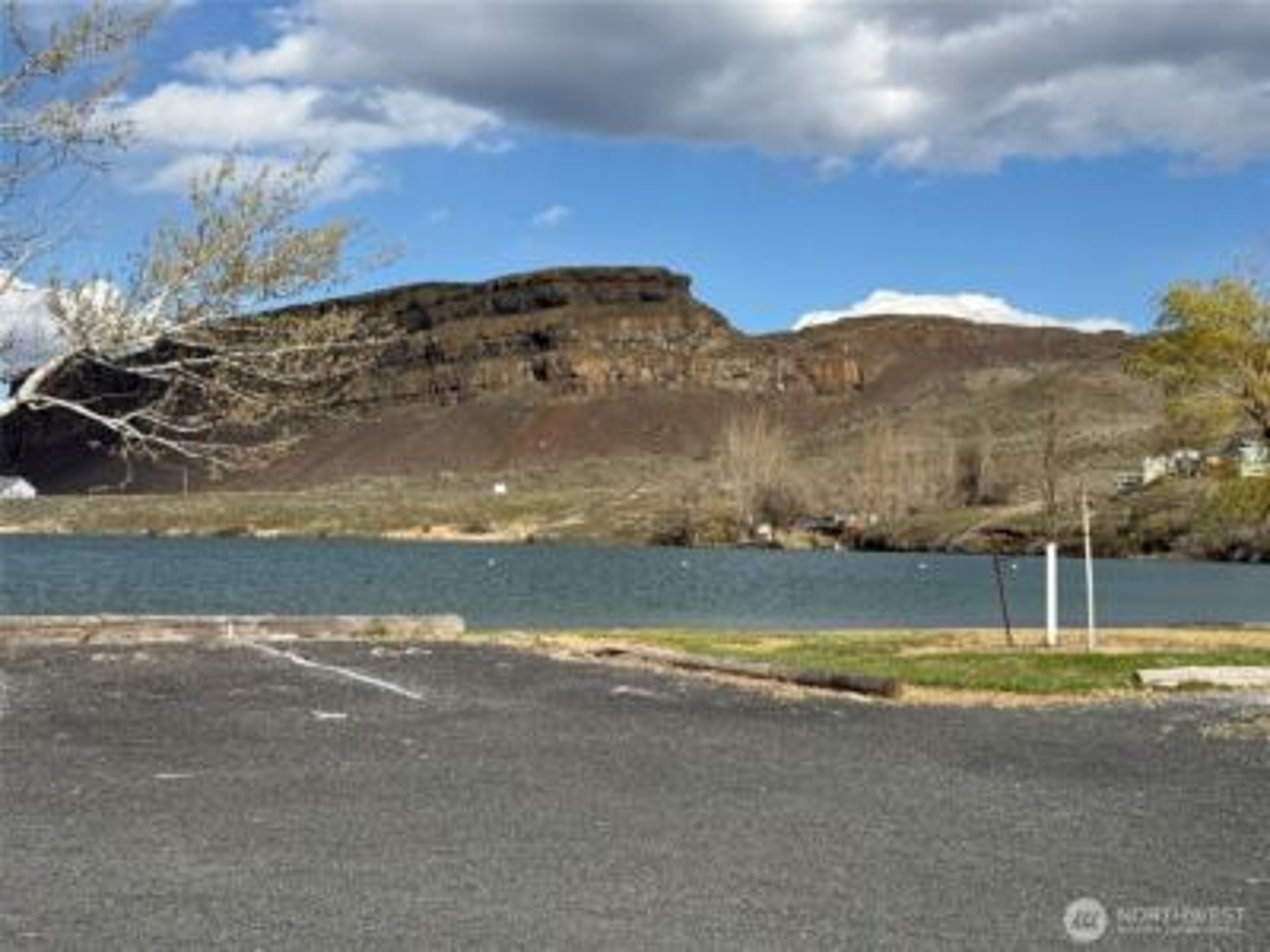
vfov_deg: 30.3
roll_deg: -1.1
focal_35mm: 48
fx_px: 1761
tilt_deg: +1.6
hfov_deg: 39.7
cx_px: 635
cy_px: 476
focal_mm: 6.76
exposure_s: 1/7143
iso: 64
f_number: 1.78
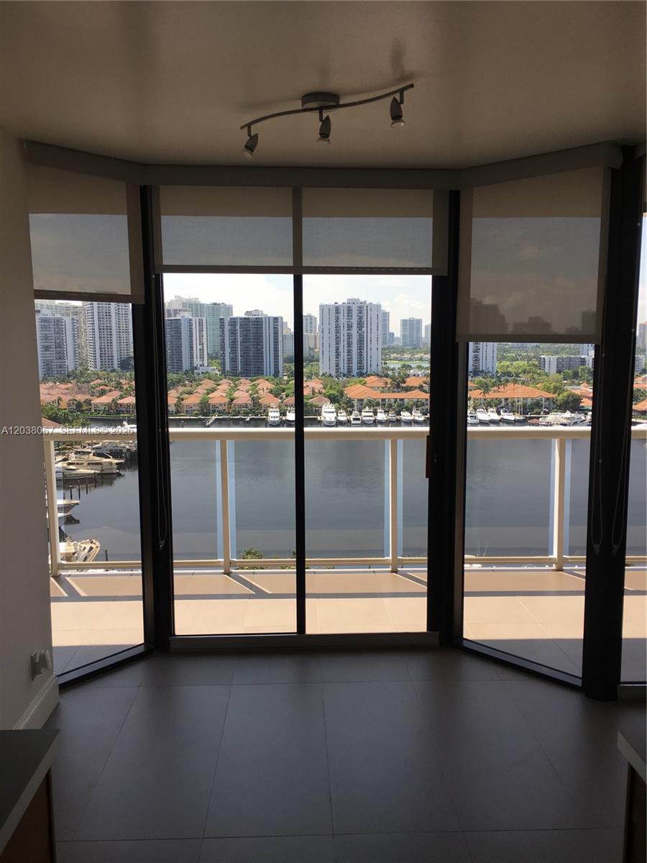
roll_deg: +0.1
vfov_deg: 61.7
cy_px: 432
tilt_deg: -5.2
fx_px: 723
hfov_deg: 48.2
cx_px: 324
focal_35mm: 29
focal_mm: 4.15
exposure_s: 1/693
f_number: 2.2
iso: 25
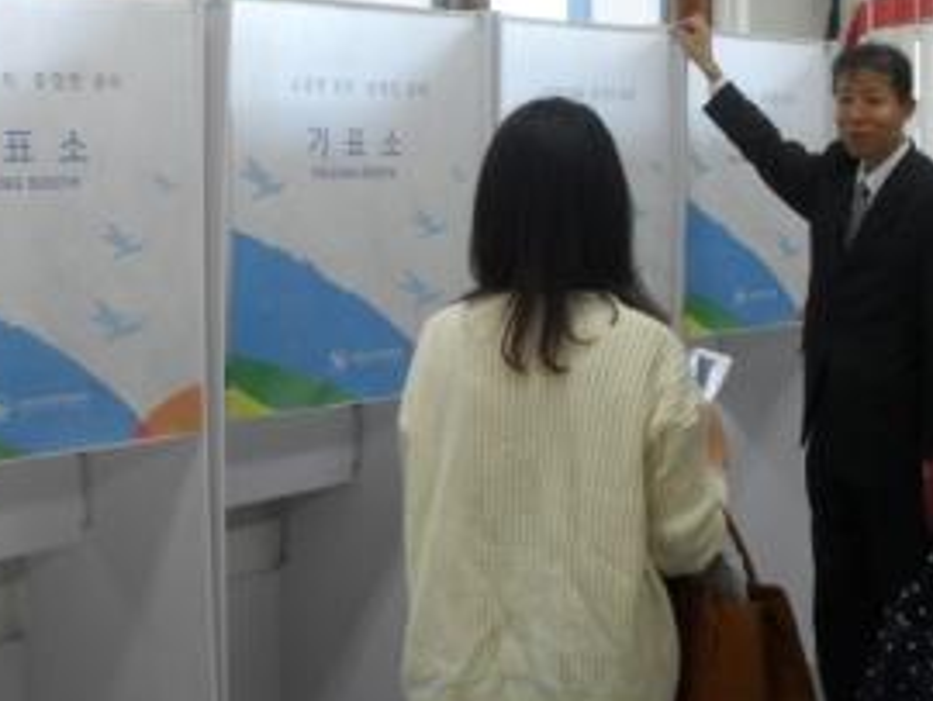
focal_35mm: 58
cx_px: 667
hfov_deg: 32.7
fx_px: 1565
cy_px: 266
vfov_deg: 25.2
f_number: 3.2
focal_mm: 6.3
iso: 200
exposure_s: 1/30
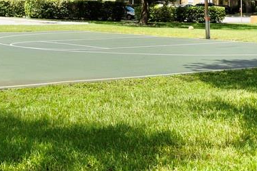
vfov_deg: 14.9
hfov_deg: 22.1
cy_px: -24
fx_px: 635
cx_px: 3
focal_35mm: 89
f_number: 5
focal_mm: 31
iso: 800
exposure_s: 1/2500
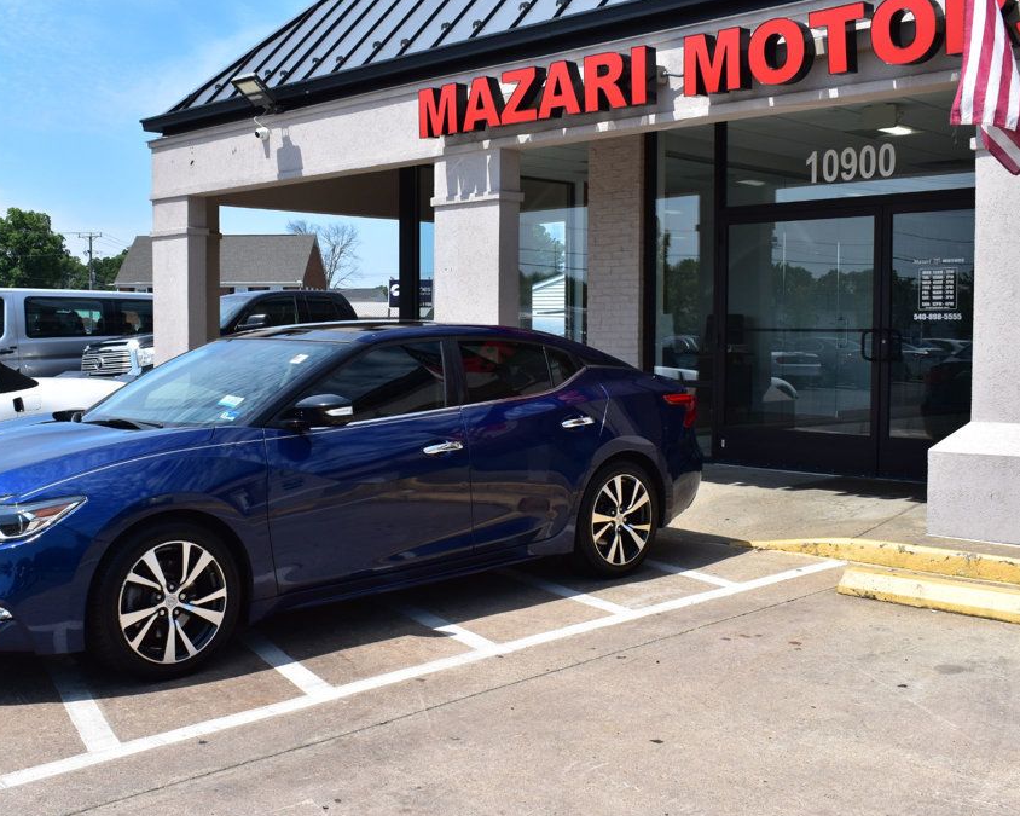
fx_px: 1238
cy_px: 407
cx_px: 448
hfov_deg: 44.7
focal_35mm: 41
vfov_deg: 36.5
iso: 360
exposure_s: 1/500
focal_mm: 24
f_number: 11
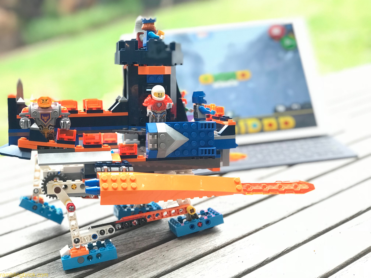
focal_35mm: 57
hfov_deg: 33.8
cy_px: 139
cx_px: 186
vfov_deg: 25.7
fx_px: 611
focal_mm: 6.6
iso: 250
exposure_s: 1/100
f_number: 2.8
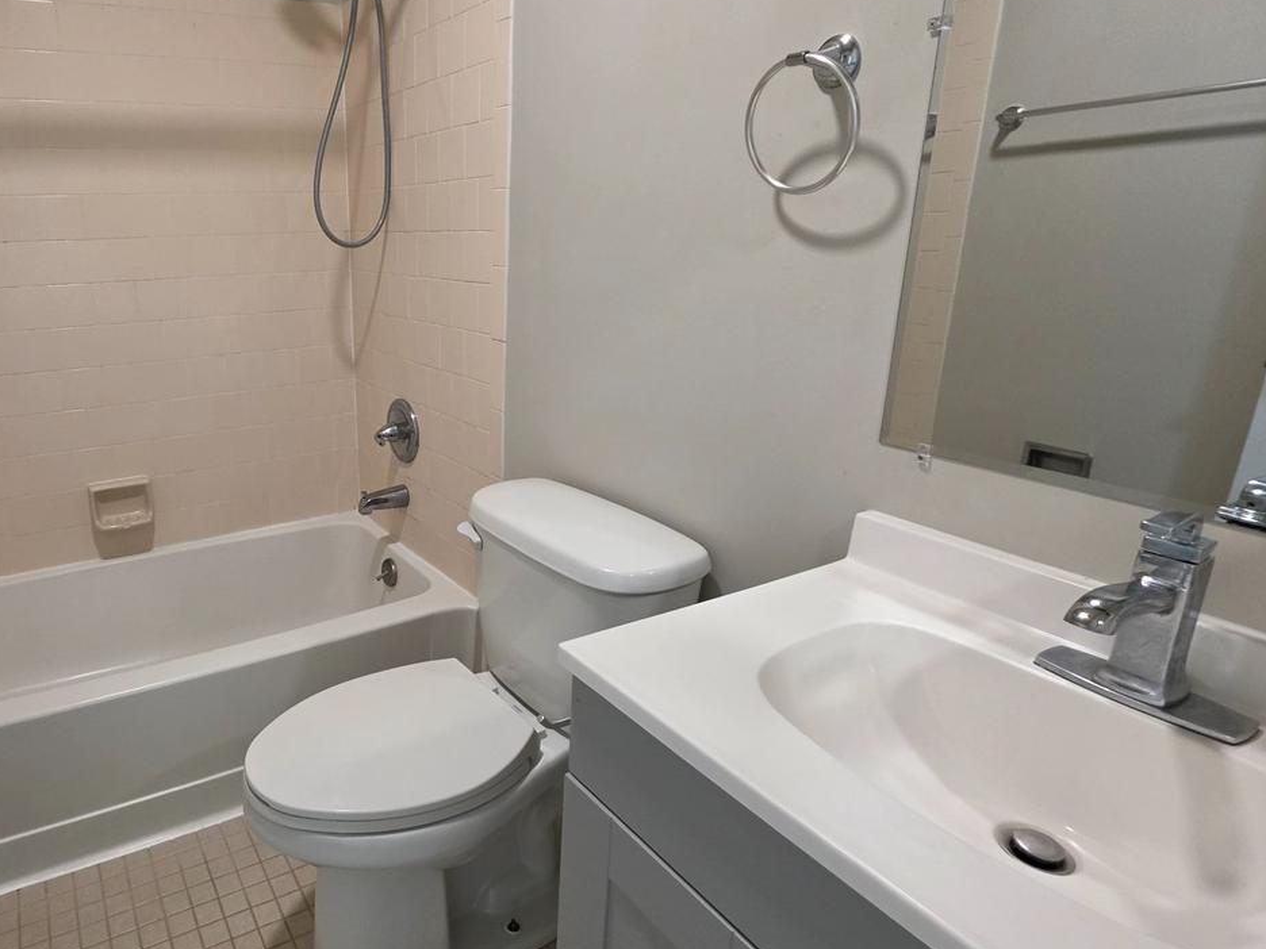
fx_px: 731
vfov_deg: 66.0
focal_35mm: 20
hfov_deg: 78.0
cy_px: 472
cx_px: 381
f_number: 1.9
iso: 320
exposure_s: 1/120
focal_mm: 2.2
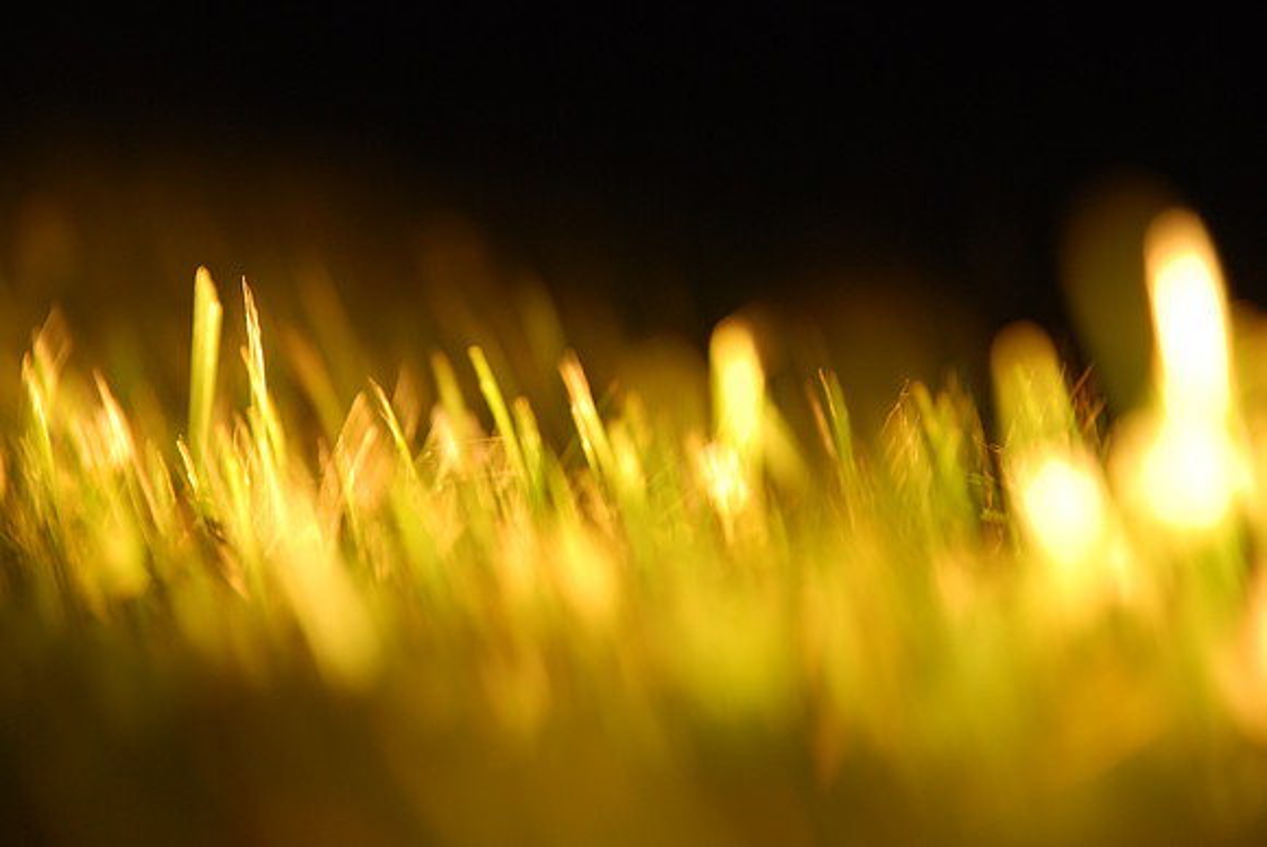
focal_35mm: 202
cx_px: 634
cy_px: 424
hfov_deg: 10.1
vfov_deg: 6.8
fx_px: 7134
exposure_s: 1/2.5
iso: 200
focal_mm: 135
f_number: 5.6
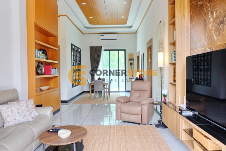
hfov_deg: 73.7
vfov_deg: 53.1
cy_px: 76
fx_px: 151
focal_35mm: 24
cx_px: 113
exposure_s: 1/70
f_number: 3.5
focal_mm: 16
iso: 400
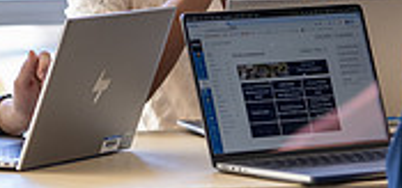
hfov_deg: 7.3
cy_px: 66
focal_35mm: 307
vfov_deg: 3.4
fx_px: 3150
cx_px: 117
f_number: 2
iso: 100
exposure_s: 1/160
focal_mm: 85
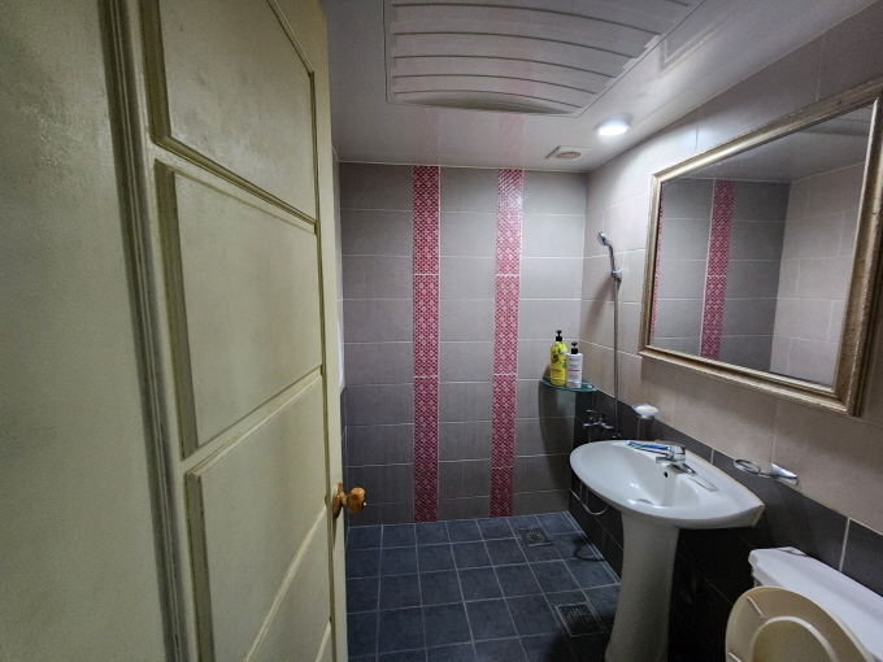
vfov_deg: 89.9
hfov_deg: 106.2
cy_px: 331
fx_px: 332
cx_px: 442
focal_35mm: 13
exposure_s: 1/30
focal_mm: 2.2
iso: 640
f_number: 2.2
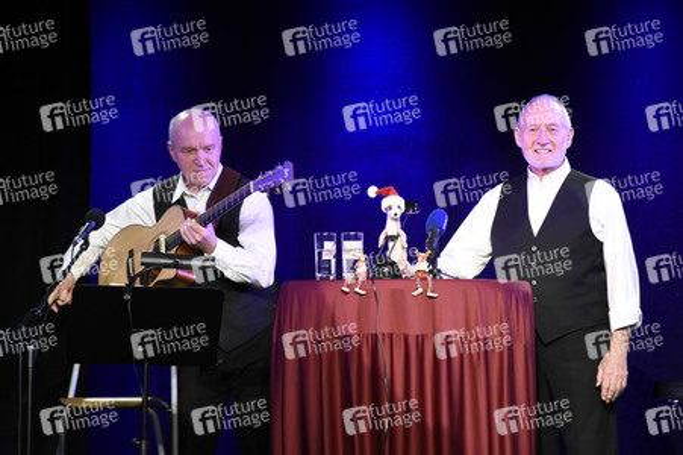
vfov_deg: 6.5
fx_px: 3981
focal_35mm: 210
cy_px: 228
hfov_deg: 9.8
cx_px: 342
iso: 3200
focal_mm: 140
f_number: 6.3
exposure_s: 1/160
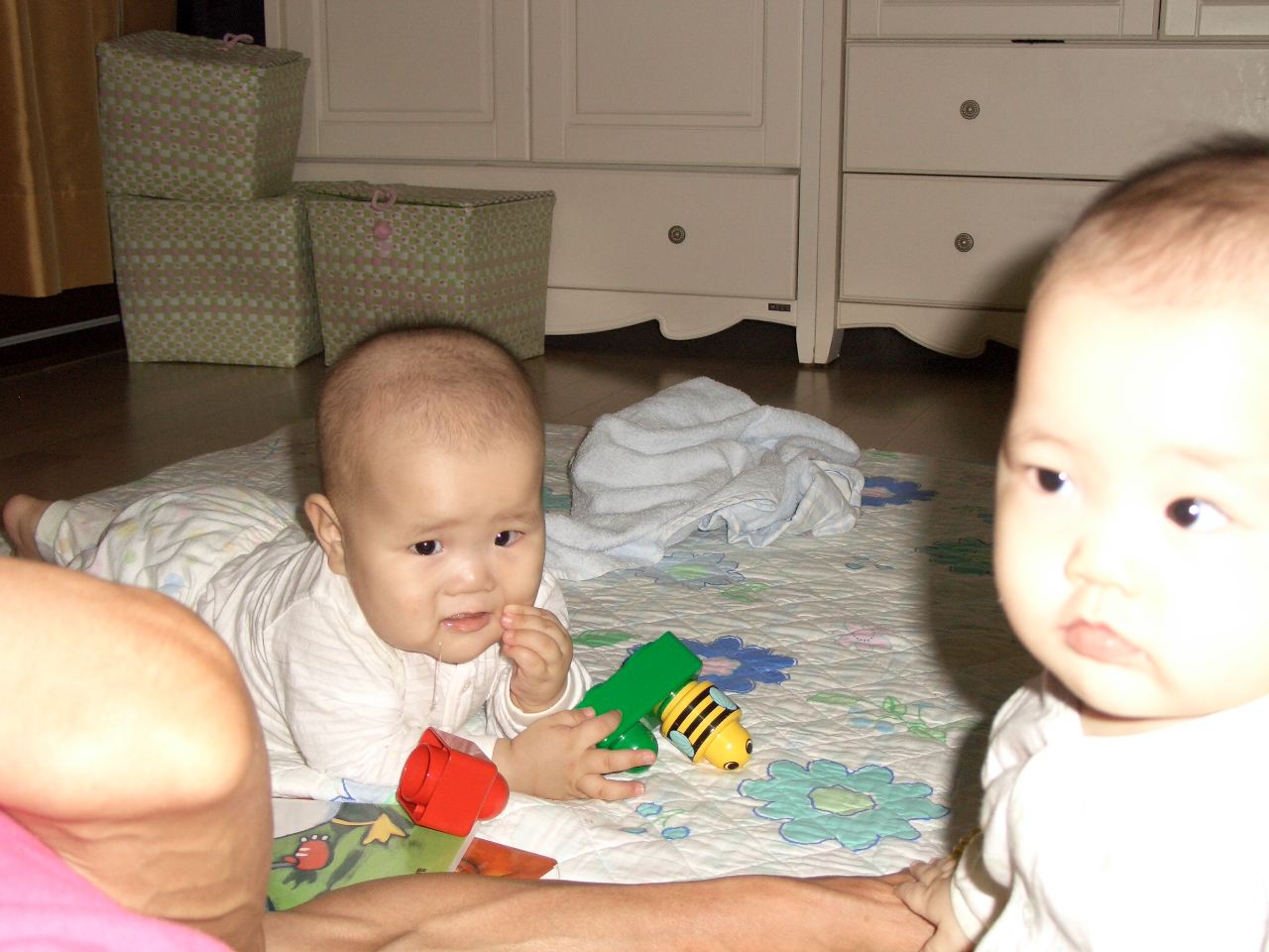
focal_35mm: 43
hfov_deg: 43.9
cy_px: 476
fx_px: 1576
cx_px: 634
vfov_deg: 33.6
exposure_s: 1/60
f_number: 3
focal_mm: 9.2
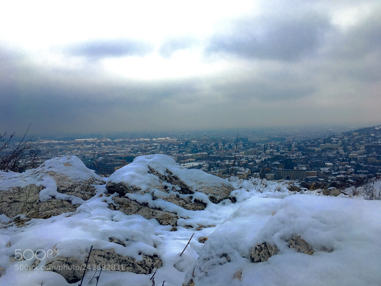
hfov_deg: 61.7
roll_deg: +1.9
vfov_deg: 48.2
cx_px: 190
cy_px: 143
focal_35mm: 29
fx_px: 319
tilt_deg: -3.7
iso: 25
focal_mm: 4.15
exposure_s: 1/209
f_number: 2.2
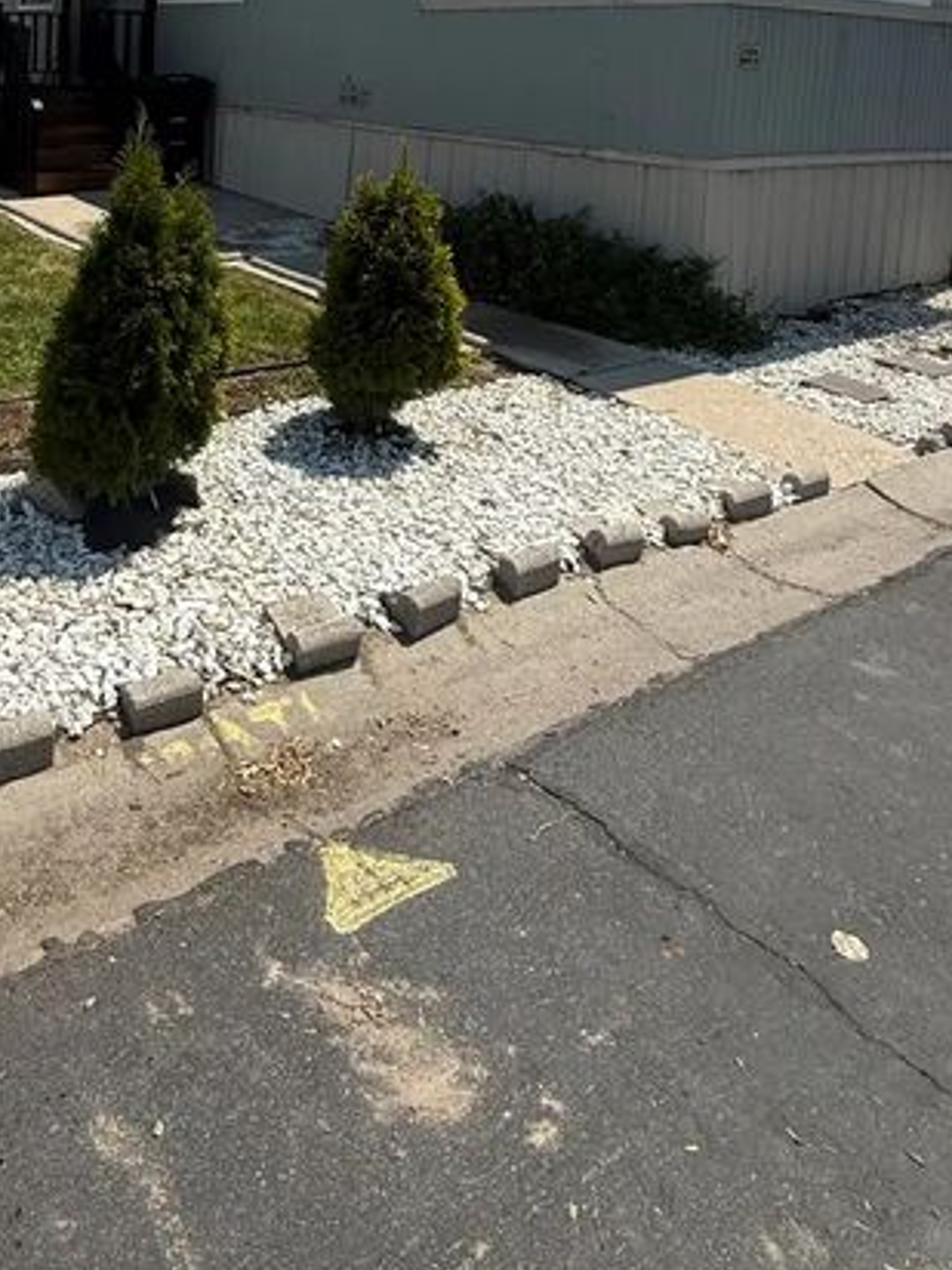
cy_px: 153
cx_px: 191
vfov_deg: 54.6
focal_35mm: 29
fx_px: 1063
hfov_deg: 45.8
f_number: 2.2
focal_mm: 2.22
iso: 50
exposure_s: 1/3289
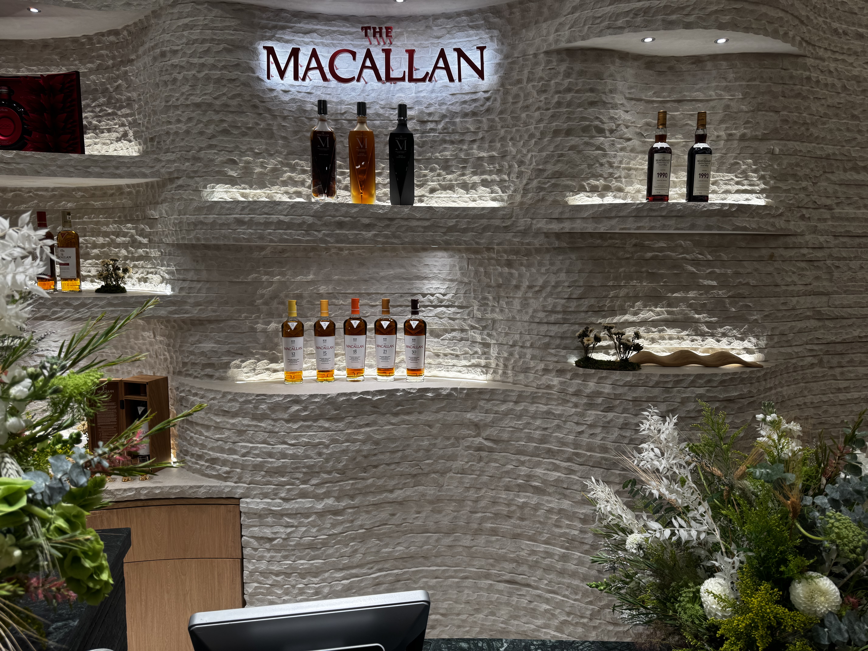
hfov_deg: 71.6
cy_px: 326
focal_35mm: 24
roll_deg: -0.4
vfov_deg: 56.8
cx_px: 434
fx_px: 602
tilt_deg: -7.2
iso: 80
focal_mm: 6.76
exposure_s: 1/109
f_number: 1.78
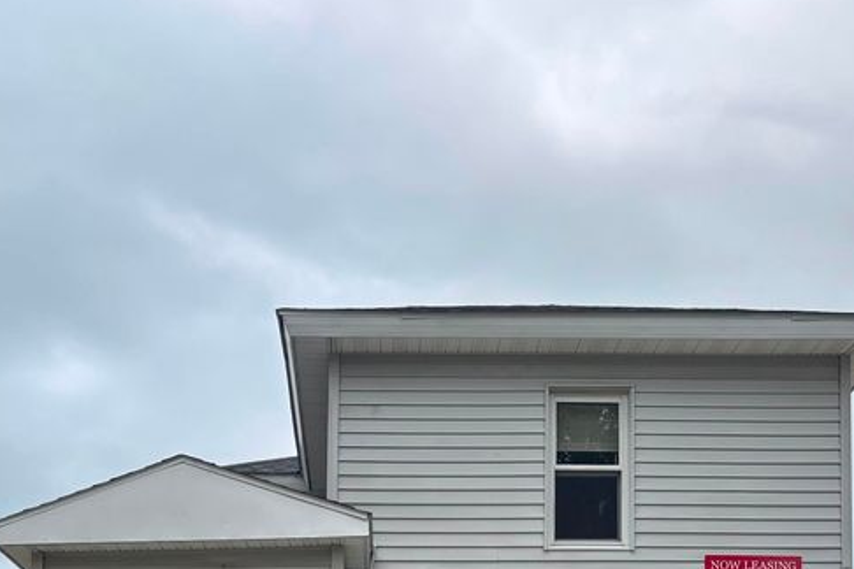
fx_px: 878
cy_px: 571
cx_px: 420
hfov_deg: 51.9
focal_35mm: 37
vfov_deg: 32.9
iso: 50
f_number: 1.6
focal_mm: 5.96
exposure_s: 1/742
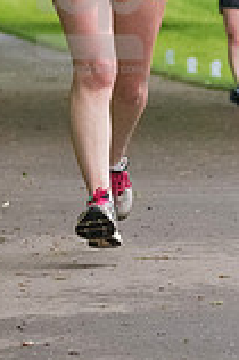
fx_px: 5199
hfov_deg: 2.6
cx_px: 90
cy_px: 11
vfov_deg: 4.0
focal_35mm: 521
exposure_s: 1/1250
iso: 6400
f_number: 5.6
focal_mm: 122
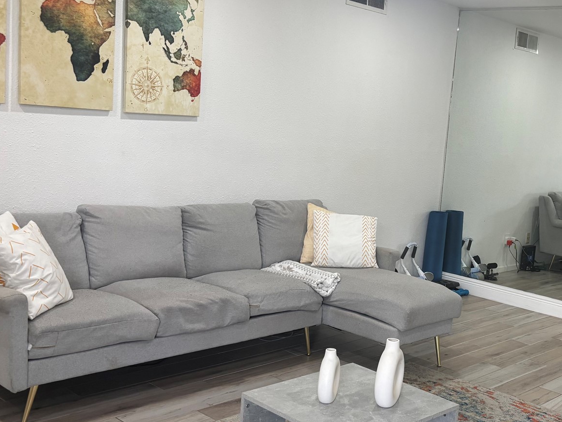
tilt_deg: -8.0
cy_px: 225
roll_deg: -5.5
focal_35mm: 46
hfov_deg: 40.2
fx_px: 747
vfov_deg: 31.5
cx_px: 414
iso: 125
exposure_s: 1/120
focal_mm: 5.96
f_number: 1.6
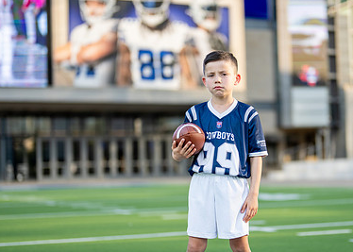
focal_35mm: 85
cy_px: 148
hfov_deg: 23.3
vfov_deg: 16.8
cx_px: 222
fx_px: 852
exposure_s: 1/2000
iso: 100
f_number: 1.2
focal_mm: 50
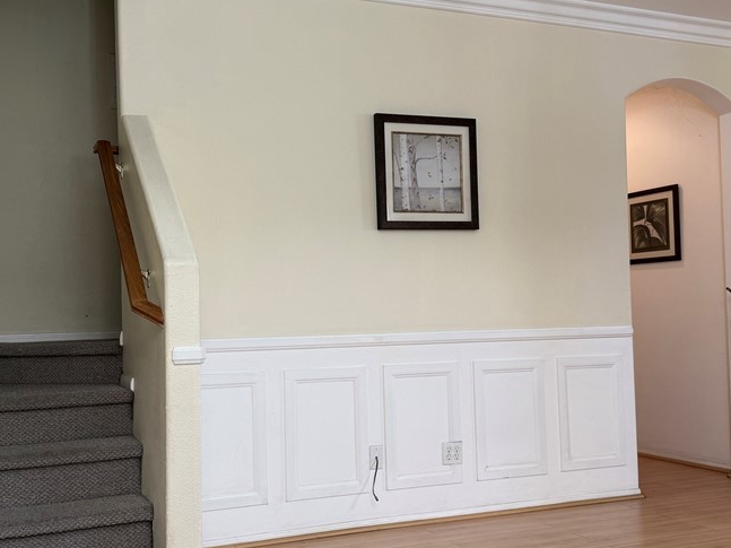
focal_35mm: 38
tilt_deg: +2.3
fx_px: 802
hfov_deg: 48.8
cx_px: 311
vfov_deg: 37.7
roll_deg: +1.0
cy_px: 297
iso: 125
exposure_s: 1/120
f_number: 1.78
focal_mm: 6.76
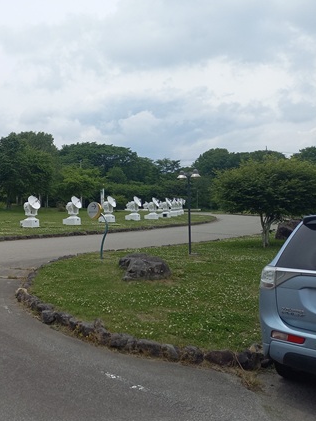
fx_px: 462
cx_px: -1
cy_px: 216
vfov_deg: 49.0
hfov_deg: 34.3
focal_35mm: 38
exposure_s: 1/1502
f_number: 1.8
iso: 50
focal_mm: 4.65
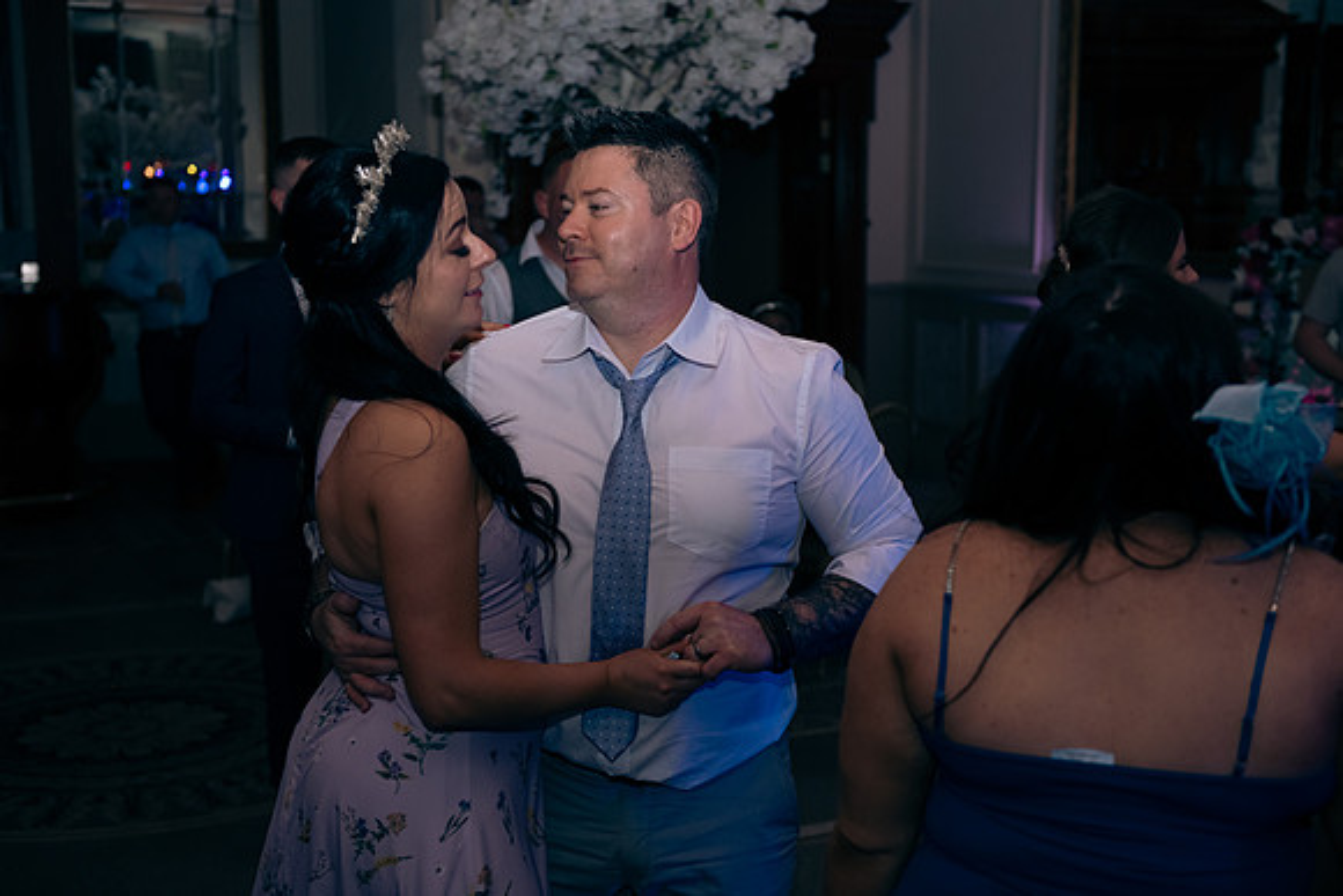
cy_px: 448
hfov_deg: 41.1
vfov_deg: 28.1
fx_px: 1791
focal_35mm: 48
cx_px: 672
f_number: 3.5
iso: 640
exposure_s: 1/160
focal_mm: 48
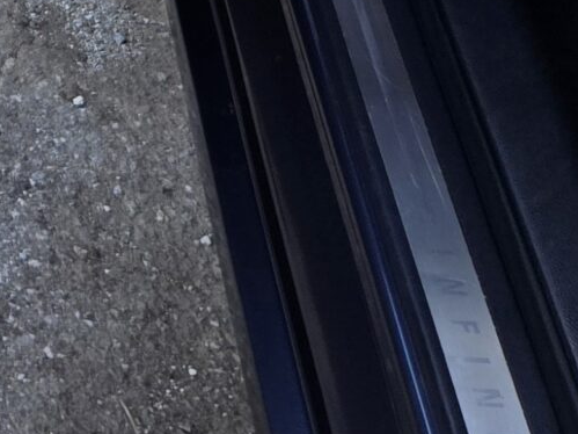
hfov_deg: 13.9
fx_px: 1970
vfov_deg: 11.1
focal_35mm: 118
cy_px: -499
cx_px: -616
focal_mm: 5.4
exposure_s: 1/180
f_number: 1.8
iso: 25
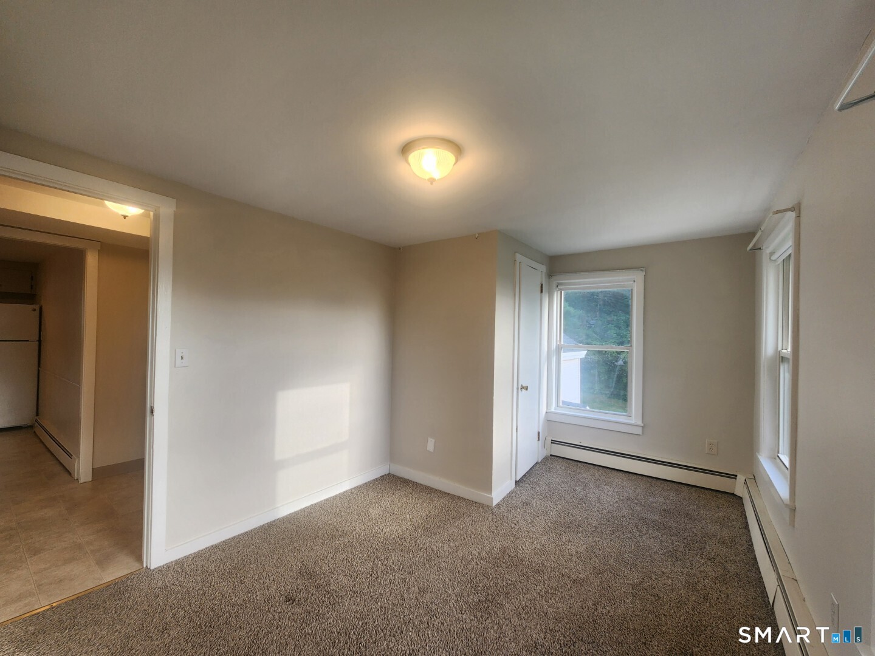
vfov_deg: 89.9
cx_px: 438
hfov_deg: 106.2
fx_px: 329
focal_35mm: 13
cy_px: 328
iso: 100
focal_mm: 2.2
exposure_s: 1/120
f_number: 2.2
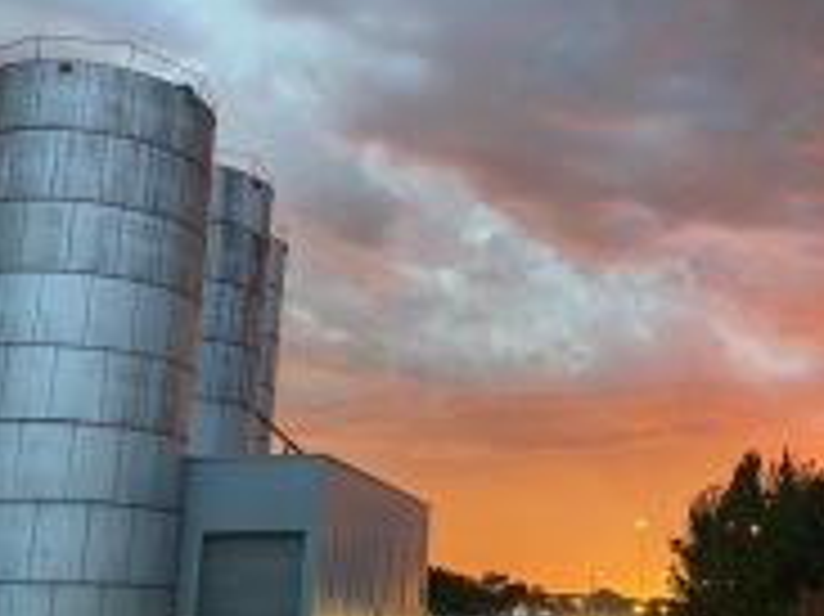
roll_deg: -0.1
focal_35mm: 52
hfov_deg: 36.2
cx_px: 594
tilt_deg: +15.4
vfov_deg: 28.0
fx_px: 1237
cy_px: 315
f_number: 1.8
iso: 640
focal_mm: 4.25
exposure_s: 1/30
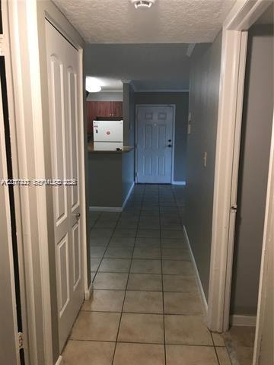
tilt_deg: -9.4
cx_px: 137
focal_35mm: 28
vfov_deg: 63.4
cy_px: 182
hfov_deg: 49.7
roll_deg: -0.3
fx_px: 296
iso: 40
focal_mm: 3.99
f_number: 1.8
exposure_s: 1/15
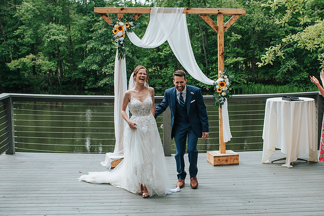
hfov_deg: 38.0
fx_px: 471
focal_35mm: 52
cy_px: 126
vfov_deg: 25.8
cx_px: 176
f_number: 3.5
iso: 220
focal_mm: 35
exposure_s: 1/800
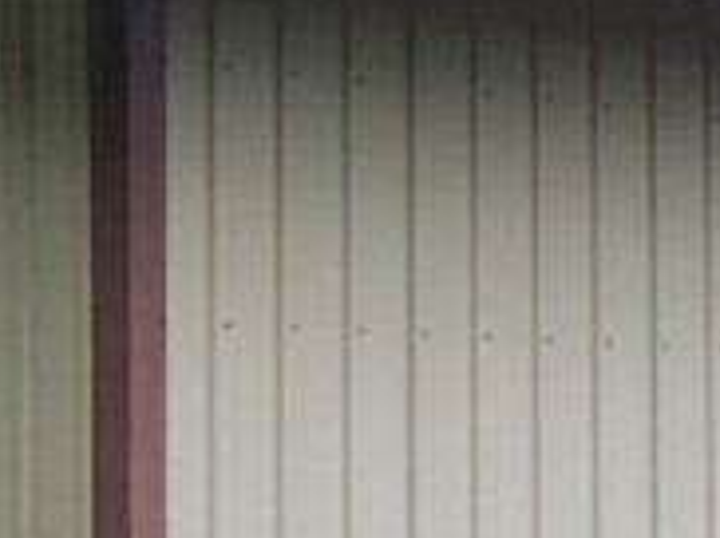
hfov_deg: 9.3
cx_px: 467
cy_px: 546
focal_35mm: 214
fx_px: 4445
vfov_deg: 6.9
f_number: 2.8
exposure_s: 1/250
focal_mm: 6.3
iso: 64
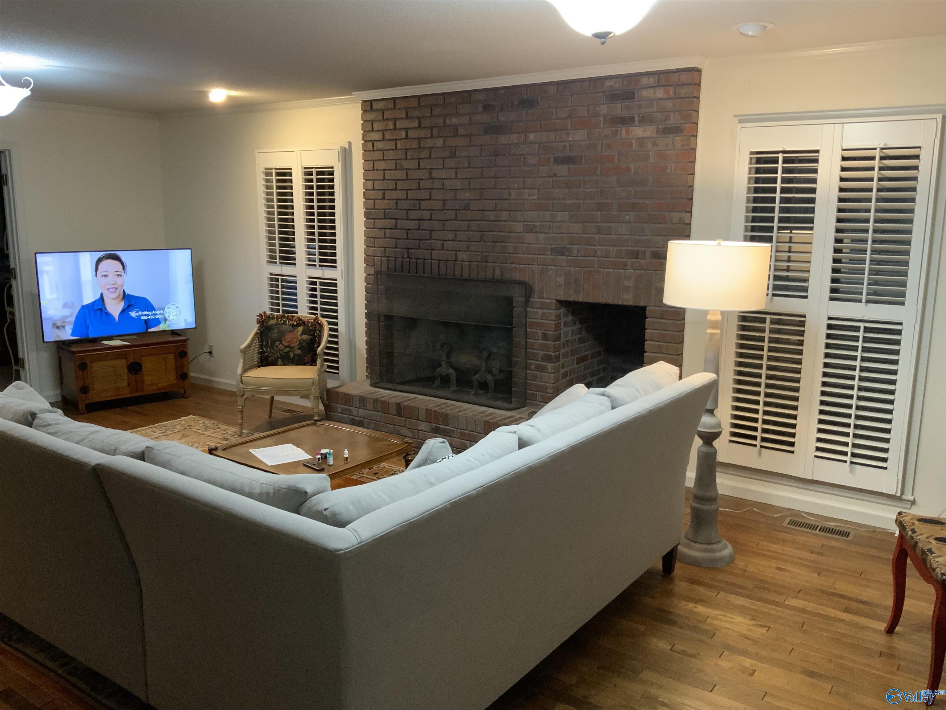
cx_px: 473
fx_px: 793
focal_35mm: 29
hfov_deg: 61.7
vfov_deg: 48.2
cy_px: 355
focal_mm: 3
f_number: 1.8
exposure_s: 1/40
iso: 200
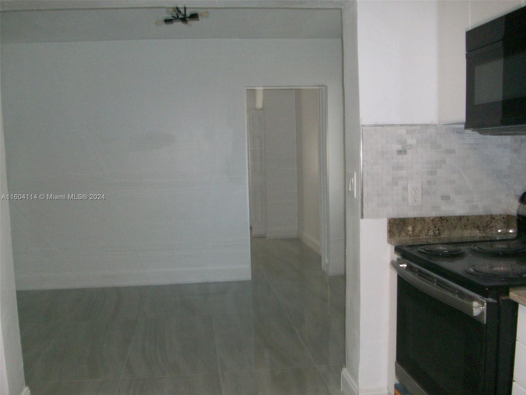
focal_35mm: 34
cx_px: 263
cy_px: 198
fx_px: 517
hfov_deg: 54.0
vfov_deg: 41.8
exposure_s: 1/60
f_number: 2.8
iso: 160
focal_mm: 5.7
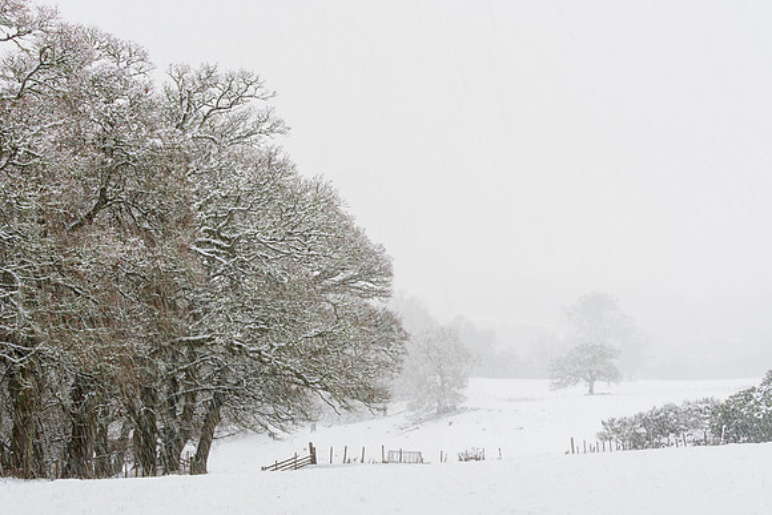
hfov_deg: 24.4
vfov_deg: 16.4
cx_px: 386
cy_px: 290
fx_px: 1785
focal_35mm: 83
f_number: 7.1
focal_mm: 40
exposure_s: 1/15
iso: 200
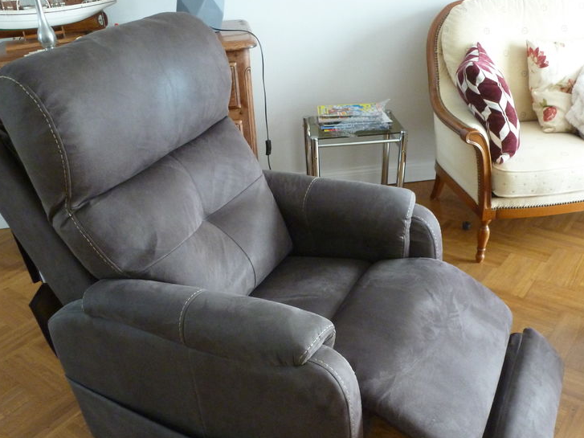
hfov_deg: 55.4
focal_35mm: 33
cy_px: 278
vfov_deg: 42.6
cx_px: 289
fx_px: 557
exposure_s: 1/5
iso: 400
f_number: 3.3
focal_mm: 4.3
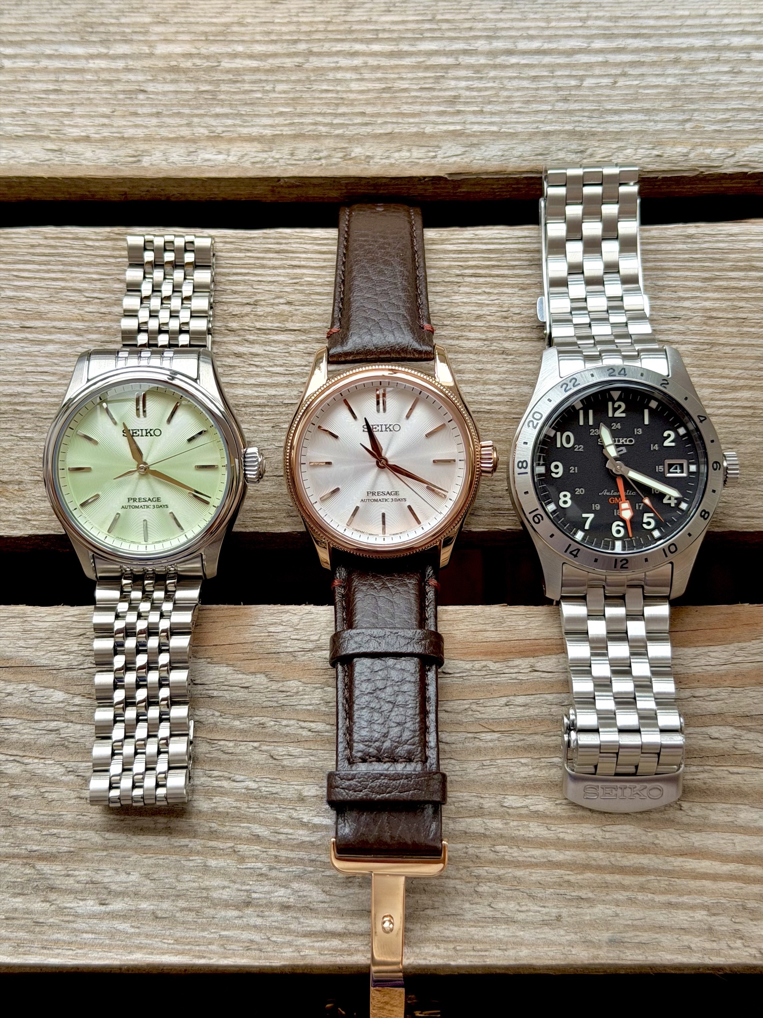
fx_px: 1411
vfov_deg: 39.7
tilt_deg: -69.8
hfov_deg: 30.3
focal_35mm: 48
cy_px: 509
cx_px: 382
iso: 50
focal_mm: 6.76
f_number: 1.78
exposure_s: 1/229
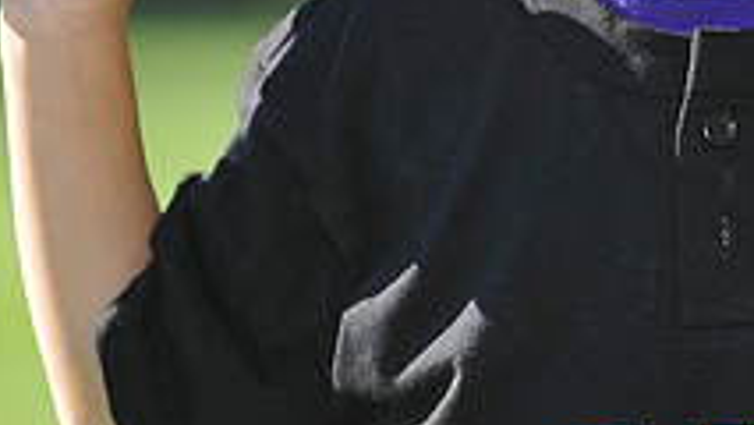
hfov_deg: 3.8
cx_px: 719
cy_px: -124
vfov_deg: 2.1
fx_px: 11420
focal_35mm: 571
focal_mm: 200
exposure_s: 1/640
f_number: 4
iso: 200
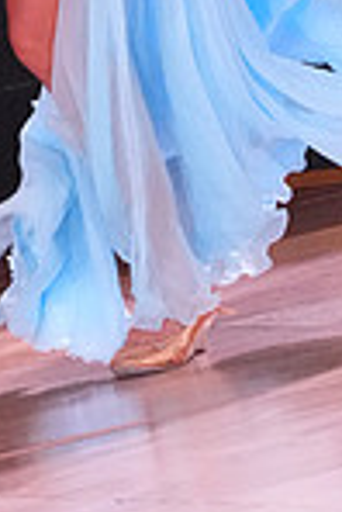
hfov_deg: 2.2
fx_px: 8728
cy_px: -232
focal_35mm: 614
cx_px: -50
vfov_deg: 3.3
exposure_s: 1/320
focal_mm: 105
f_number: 5.6
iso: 8000
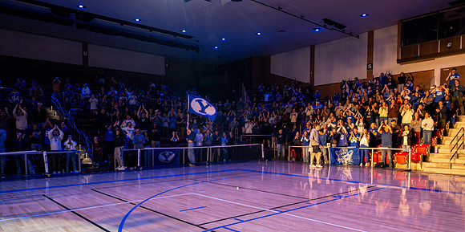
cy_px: 156
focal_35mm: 28
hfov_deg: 69.7
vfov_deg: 37.9
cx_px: 223
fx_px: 334
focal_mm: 24
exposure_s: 1/400
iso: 6400
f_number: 4
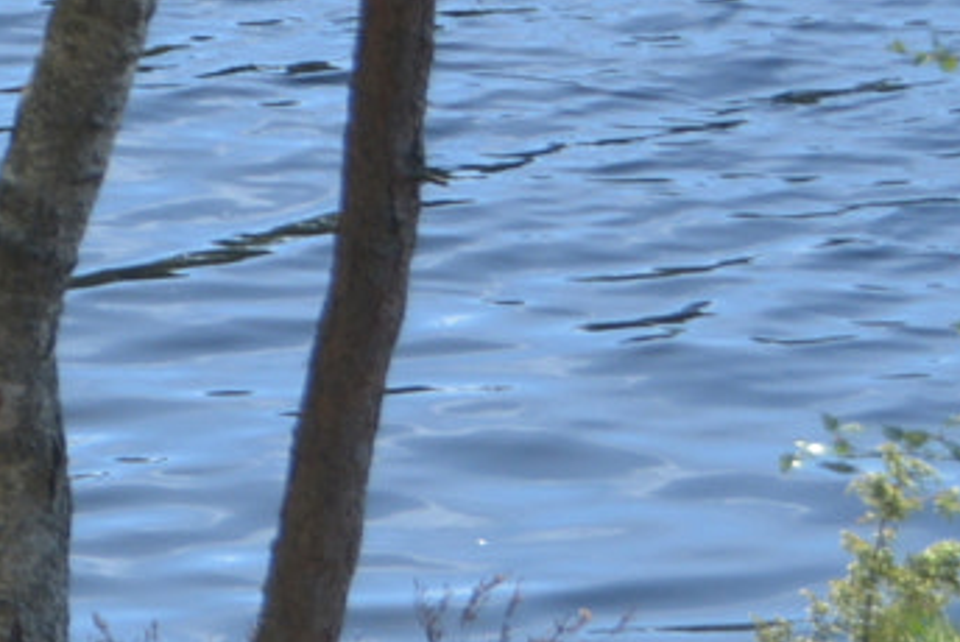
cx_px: -1753
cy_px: 297
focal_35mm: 446
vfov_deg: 3.1
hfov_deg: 4.5
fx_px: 11903
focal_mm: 50
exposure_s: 1/250
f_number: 7.1
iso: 250
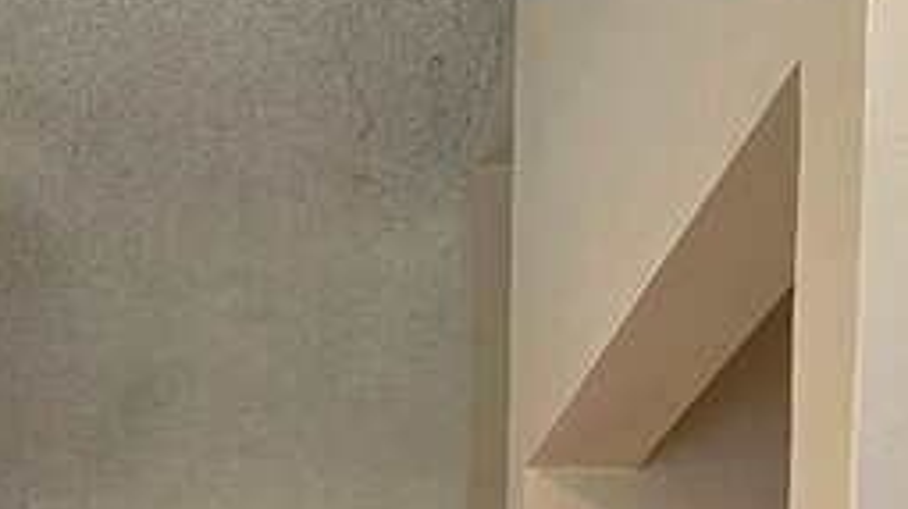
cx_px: 196
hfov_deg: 26.1
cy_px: 1427
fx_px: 1925
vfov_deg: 11.1
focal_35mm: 80
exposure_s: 1/60.2
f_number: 2.2
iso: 160
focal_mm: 2.2
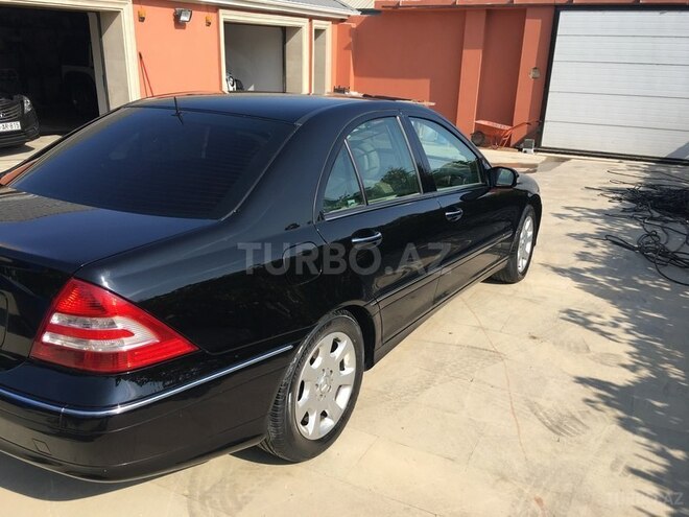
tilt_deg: -16.6
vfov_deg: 48.2
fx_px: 577
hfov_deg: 61.7
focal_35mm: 29
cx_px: 344
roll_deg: -1.4
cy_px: 258
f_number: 2.2
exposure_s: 1/1012
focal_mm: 4.15
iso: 25
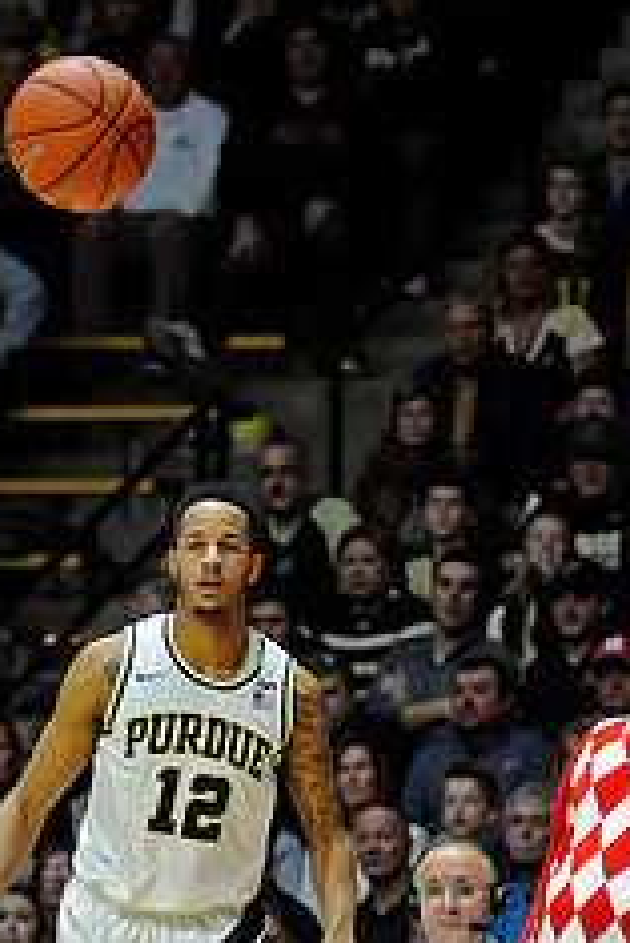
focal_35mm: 278
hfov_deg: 5.0
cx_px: 375
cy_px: 791
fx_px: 7286
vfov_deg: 7.4
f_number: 3.5
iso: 4000
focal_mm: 145
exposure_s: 1/1000
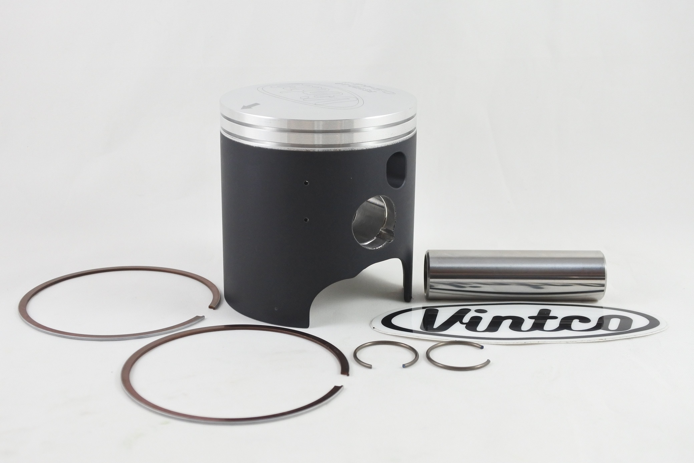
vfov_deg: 31.2
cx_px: 347
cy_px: 232
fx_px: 829
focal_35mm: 43
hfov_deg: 45.4
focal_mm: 16.1
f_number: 4.5
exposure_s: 1/125
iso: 560
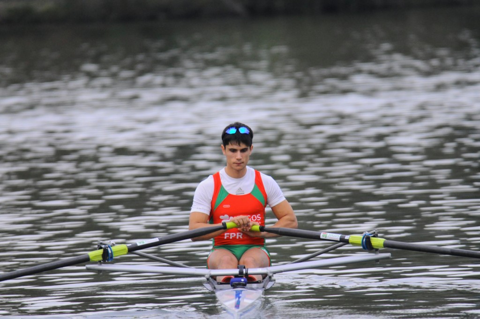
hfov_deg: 3.3
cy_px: 160
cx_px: 240
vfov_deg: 2.2
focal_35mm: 630
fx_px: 8389
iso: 1600
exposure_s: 1/800
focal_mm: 420
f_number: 5.6
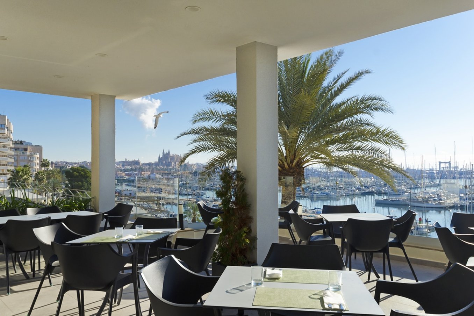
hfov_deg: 61.9
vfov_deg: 43.6
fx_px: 395
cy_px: 158
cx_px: 237
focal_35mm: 30
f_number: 8
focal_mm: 20
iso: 200
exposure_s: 1/640
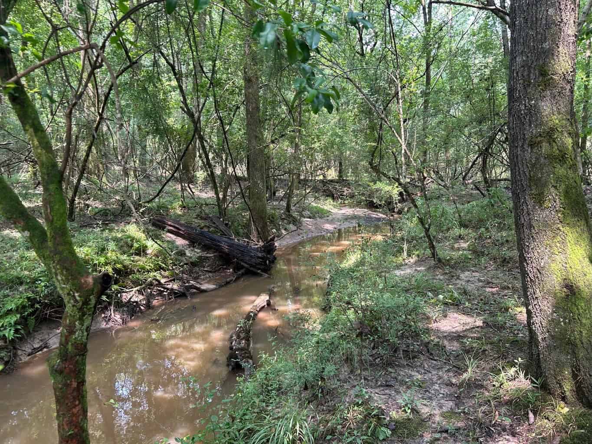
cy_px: 222
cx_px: 296
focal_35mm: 26
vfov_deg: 53.1
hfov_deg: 67.3
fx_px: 445
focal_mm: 5.7
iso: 100
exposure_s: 1/121
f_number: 1.5
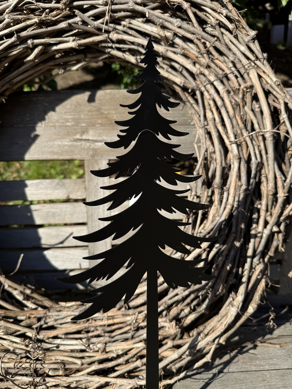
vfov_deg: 71.6
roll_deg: -1.2
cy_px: 194
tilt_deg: -16.3
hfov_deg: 56.8
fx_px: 270
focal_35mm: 24
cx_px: 146
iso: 80
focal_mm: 6.76
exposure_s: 1/2959
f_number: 1.78
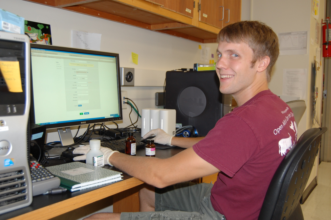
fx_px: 331
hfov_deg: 53.2
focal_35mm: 36
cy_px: 110
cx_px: 166
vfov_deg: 36.8
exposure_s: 1/60
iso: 400
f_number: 4
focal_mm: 24
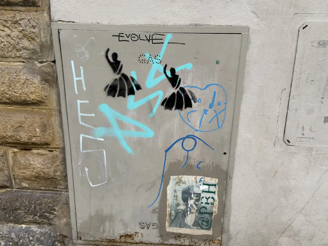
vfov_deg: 40.7
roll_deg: -0.6
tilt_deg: -21.2
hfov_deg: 52.6
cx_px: 164
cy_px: 123
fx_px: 332
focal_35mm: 35
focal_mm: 6.76
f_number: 1.78
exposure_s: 1/141
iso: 50
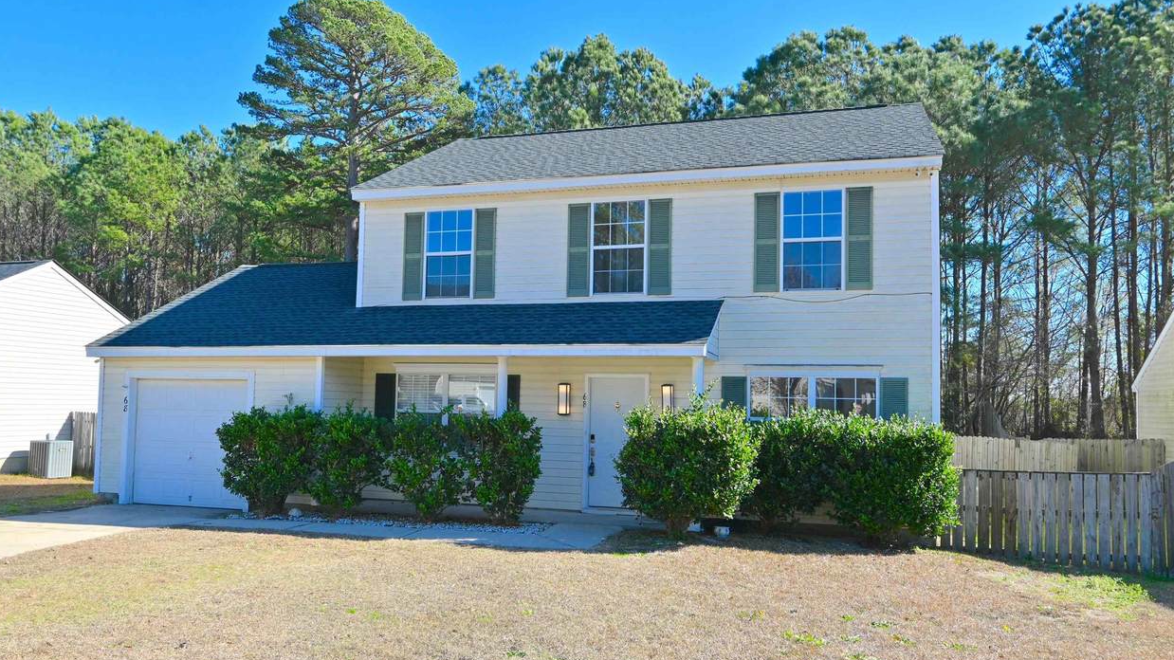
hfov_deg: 71.9
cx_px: 568
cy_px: 363
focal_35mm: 26
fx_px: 809
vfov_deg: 44.3
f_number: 6.3
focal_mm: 16
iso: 100
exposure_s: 1/320
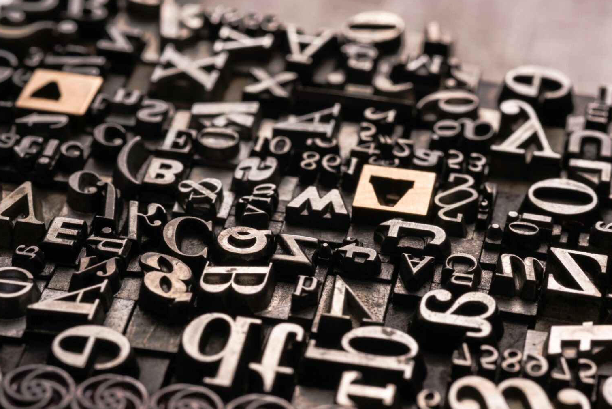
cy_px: 203
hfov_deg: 32.9
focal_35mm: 61
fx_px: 1037
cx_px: 306
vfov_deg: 22.3
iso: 64
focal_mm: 60
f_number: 32
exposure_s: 1/50
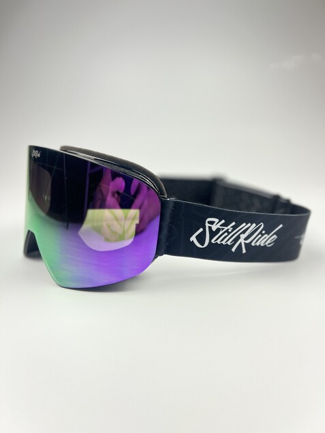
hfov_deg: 53.1
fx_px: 325
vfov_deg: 67.3
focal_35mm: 26
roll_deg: -0.8
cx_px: 162
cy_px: 216
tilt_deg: -16.9
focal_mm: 5.7
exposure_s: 1/100
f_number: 1.5
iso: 125
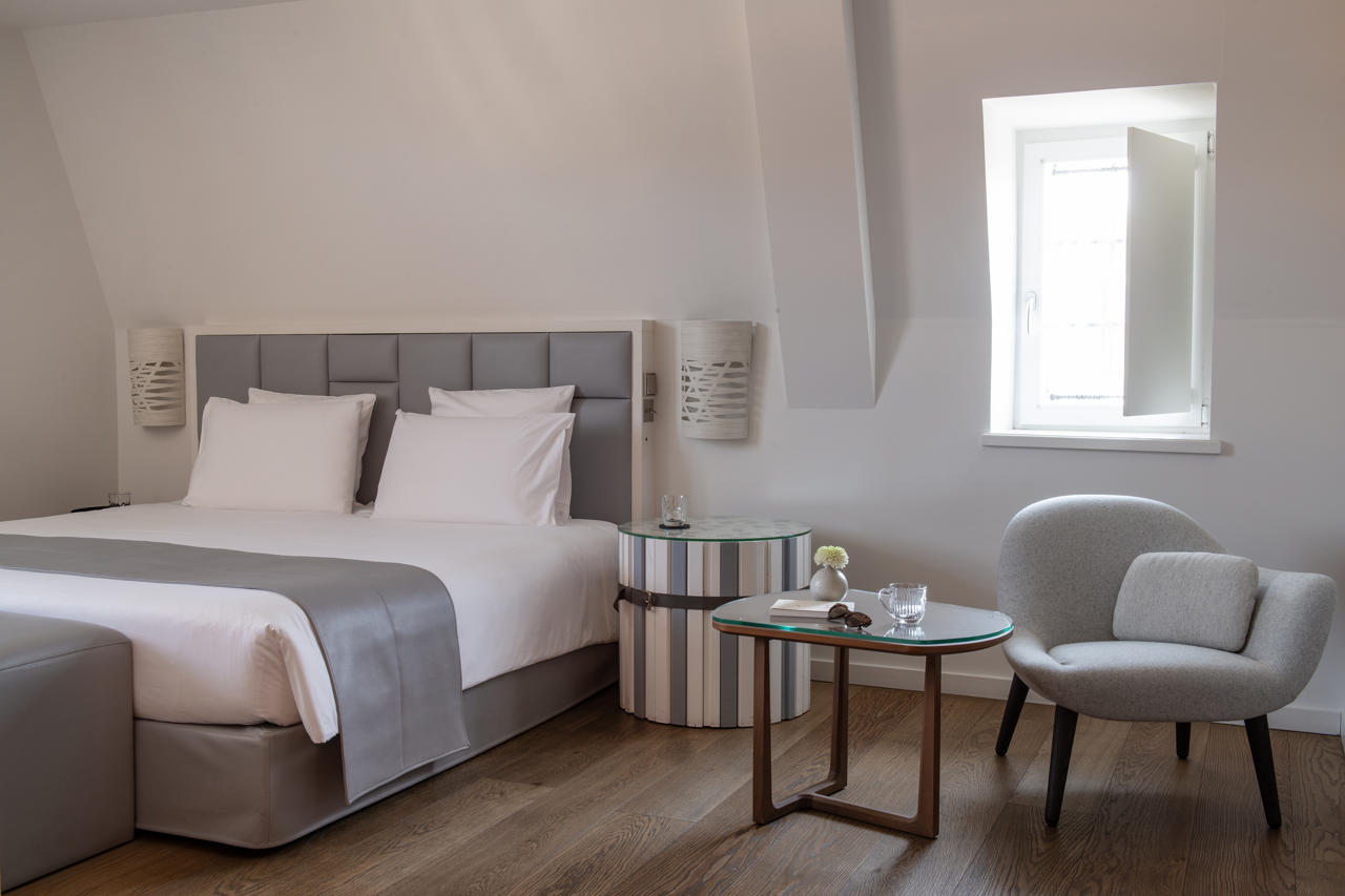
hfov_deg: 54.4
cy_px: 448
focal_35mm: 35
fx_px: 1307
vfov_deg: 37.8
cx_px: 672
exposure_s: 2.5
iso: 125
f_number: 16
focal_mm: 35
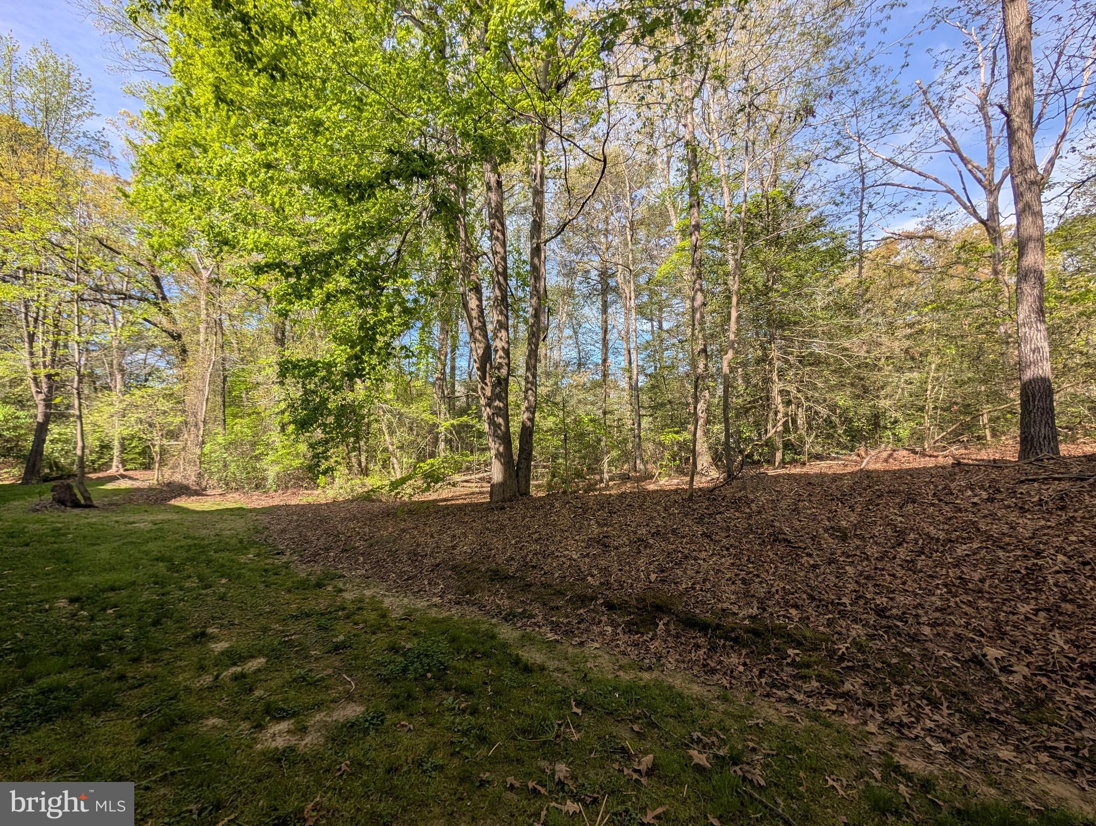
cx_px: 548
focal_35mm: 12
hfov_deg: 110.5
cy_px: 413
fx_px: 380
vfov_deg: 94.6
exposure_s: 1/1300
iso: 52
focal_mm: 2.02
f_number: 1.7
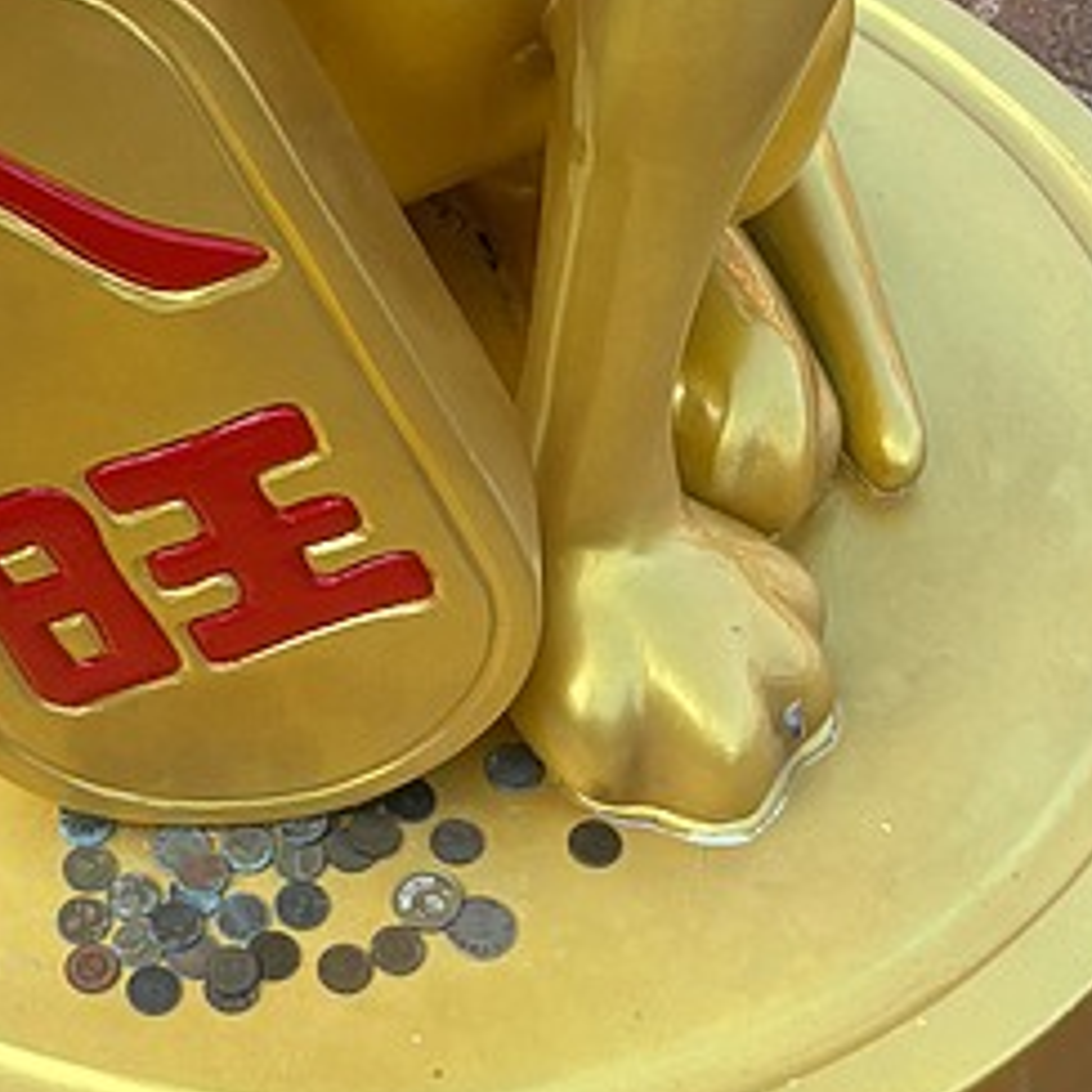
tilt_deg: -32.5
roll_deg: +0.4
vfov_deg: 16.7
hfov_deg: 17.7
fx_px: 3498
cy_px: -345
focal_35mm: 98
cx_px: 309
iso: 50
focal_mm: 5.96
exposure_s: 1/647
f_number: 1.6
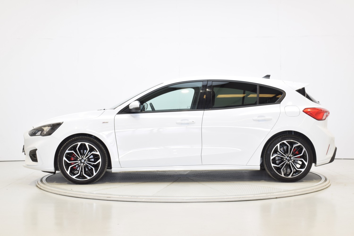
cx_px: 177
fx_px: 560
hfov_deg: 35.1
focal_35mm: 57
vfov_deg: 23.8
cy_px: 118
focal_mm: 38
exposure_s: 1/1.3
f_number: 20
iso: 100
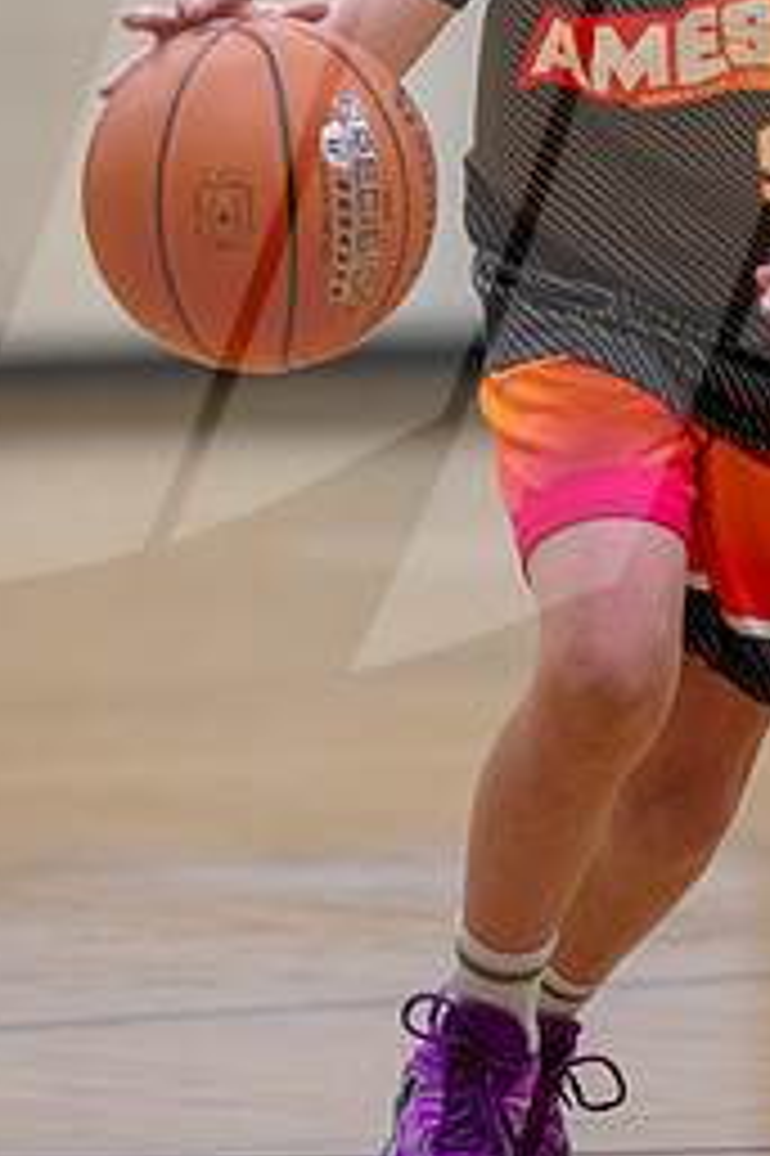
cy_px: 165
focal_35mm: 532
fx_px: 17090
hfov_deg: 2.6
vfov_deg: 3.9
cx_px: 633
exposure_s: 1/800
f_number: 2.8
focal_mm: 200
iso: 2500
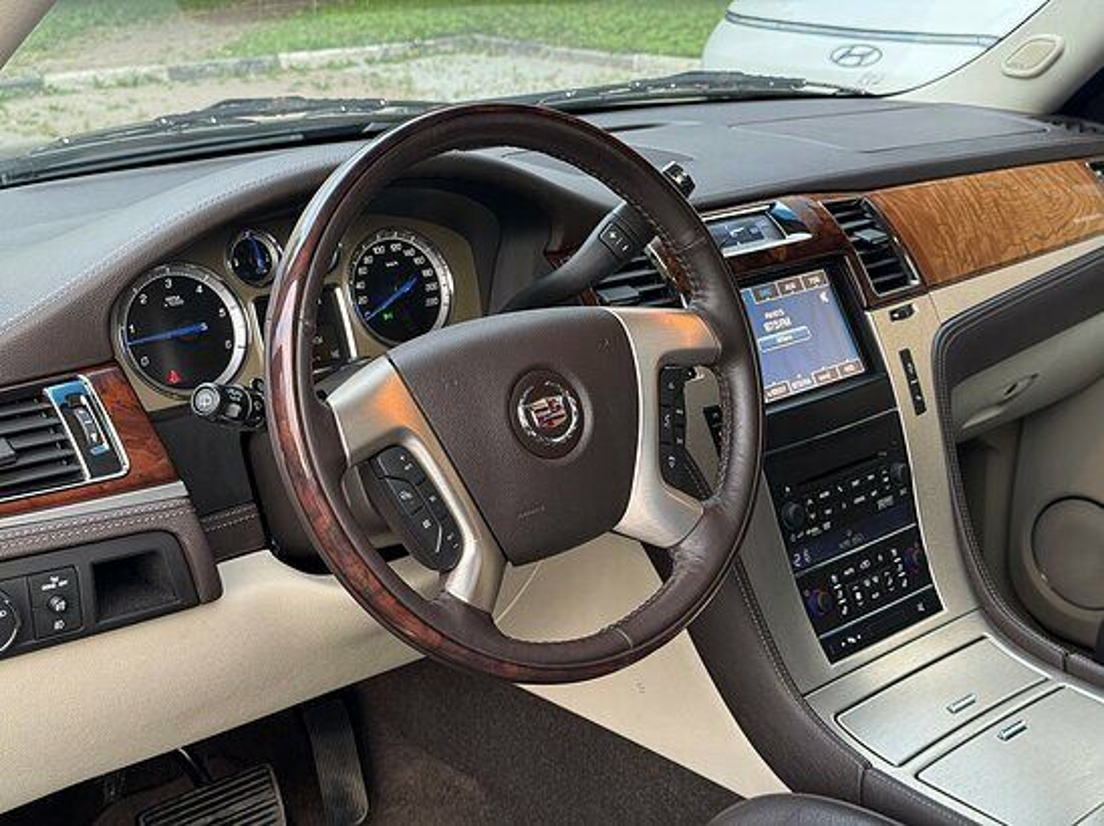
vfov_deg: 30.2
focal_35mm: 48
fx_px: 1530
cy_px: 413
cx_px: 552
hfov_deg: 39.7
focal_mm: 6.76
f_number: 1.78
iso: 200
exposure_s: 1/60
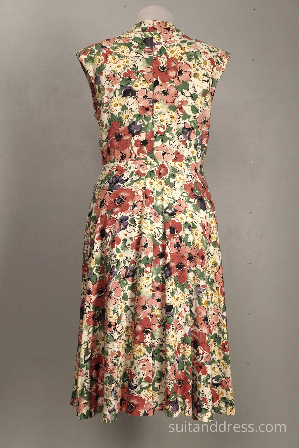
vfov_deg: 41.1
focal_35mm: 48
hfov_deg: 28.1
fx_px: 598
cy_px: 224
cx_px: 150
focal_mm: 32
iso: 400
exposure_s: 1/60
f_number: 6.3
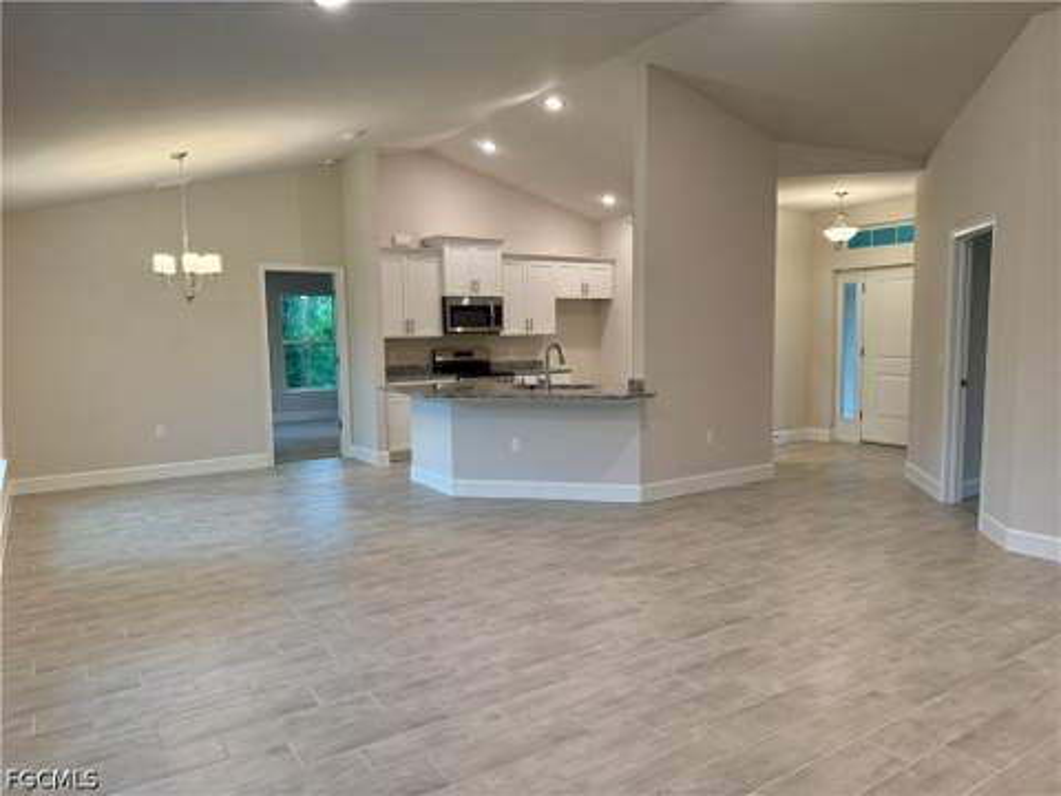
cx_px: 530
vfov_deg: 56.8
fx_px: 736
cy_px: 398
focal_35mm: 24
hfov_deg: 71.6
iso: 200
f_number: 1.78
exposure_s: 1/160
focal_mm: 6.76
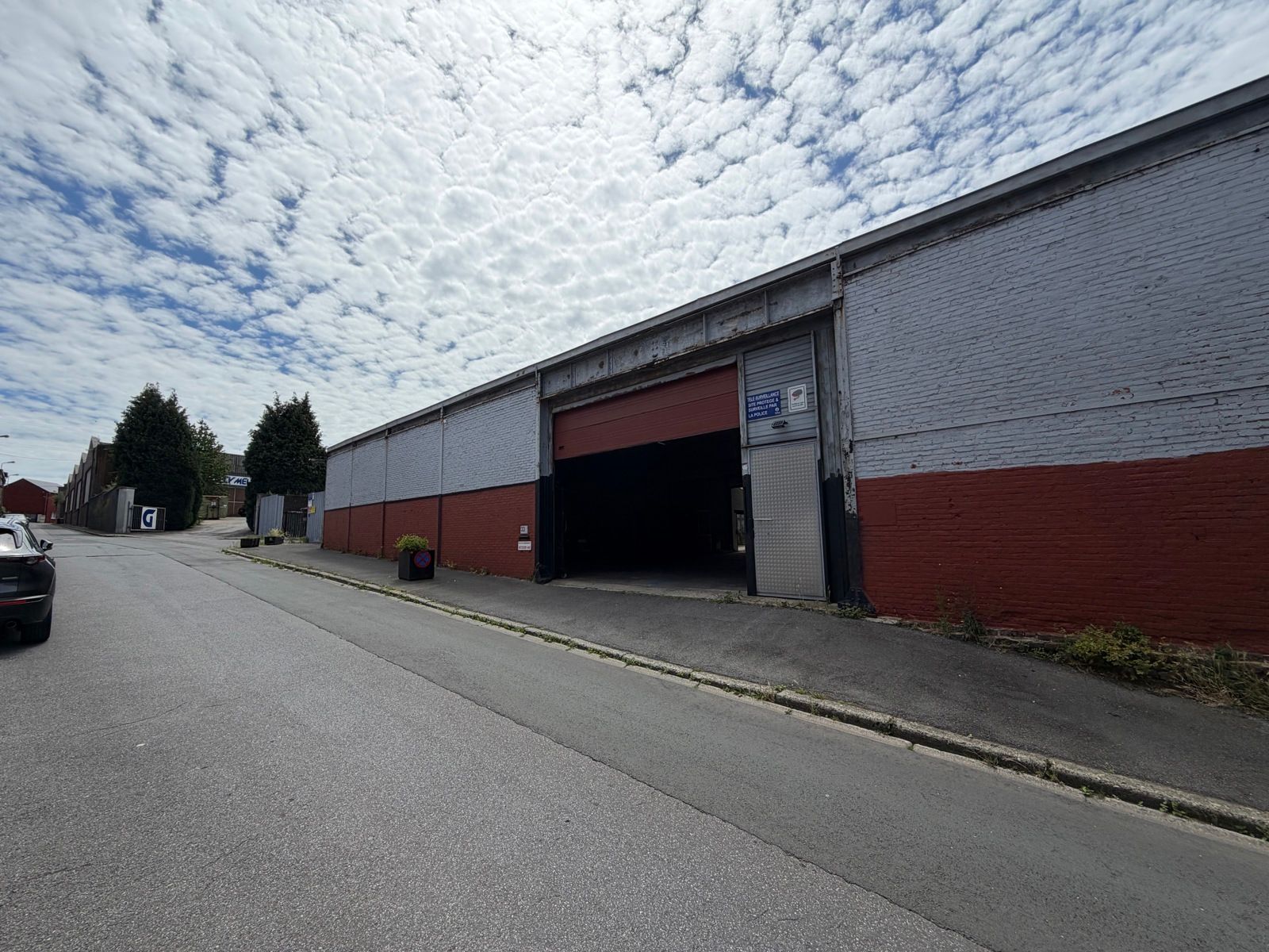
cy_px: 476
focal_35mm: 14
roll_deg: +2.6
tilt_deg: +6.0
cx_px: 634
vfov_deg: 85.7
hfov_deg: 102.1
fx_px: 513
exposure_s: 1/1795
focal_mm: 2.22
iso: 20
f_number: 2.2
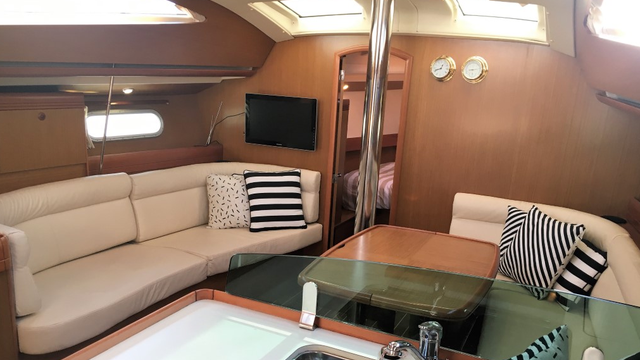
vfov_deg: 36.4
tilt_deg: -16.7
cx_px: 318
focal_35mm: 32
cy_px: 234
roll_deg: -3.1
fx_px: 543
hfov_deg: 61.0
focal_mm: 4.15
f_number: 2.2
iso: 32
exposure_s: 1/33
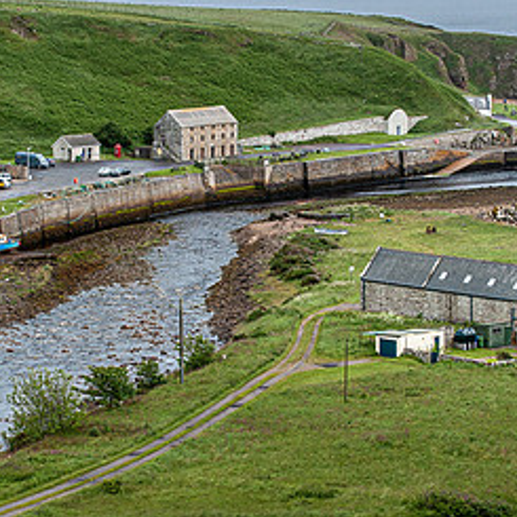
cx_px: 257
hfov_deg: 12.4
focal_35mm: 141
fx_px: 2383
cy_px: 287
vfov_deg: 12.4
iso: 320
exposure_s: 1/100
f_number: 22
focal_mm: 70
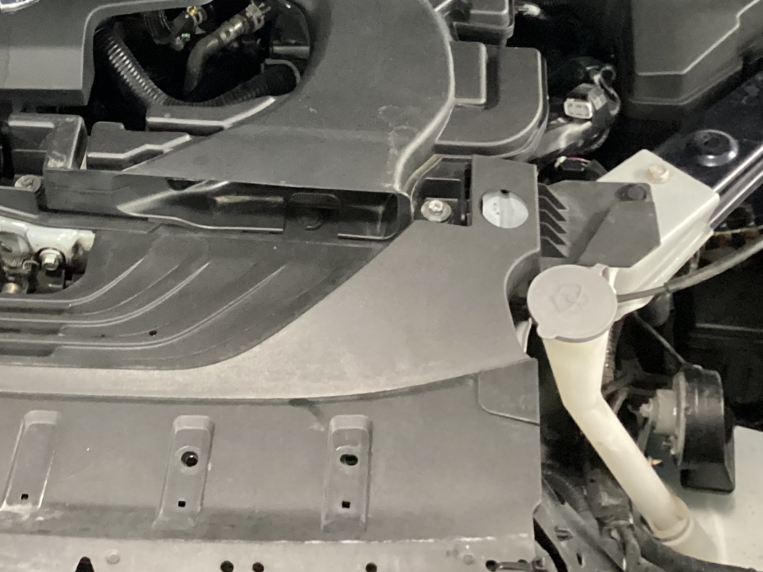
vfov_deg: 22.5
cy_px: 18
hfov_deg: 29.6
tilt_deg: -38.4
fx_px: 1389
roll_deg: +9.9
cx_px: 96
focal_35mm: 63
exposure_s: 1/20
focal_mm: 3.3
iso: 640
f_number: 2.4
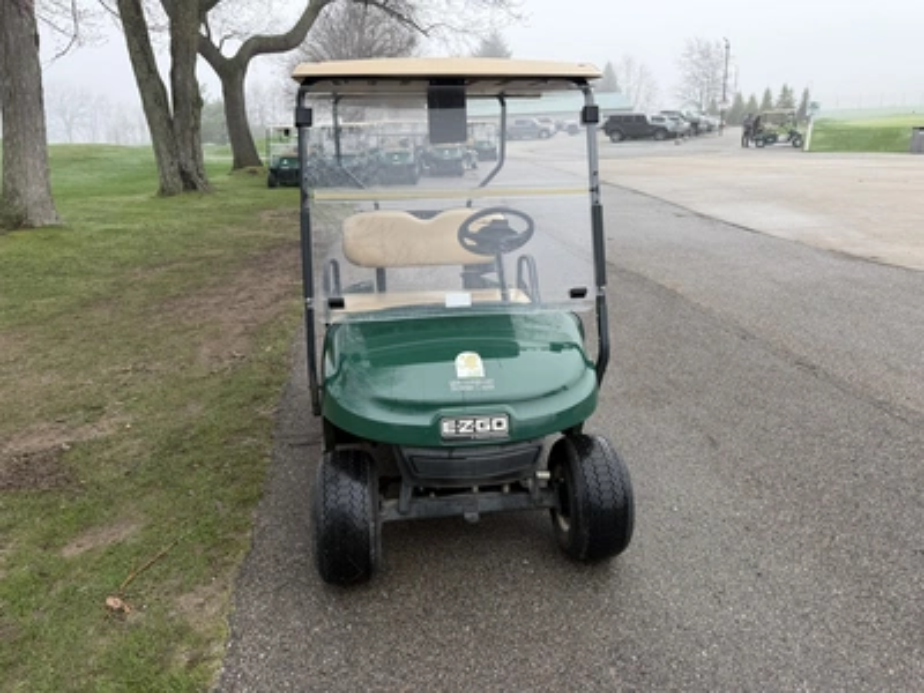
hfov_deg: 71.6
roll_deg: +1.6
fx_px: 641
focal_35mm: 24
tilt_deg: -19.1
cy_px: 346
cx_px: 462
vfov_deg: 56.8
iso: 80
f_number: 1.78
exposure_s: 1/1046
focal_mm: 6.76
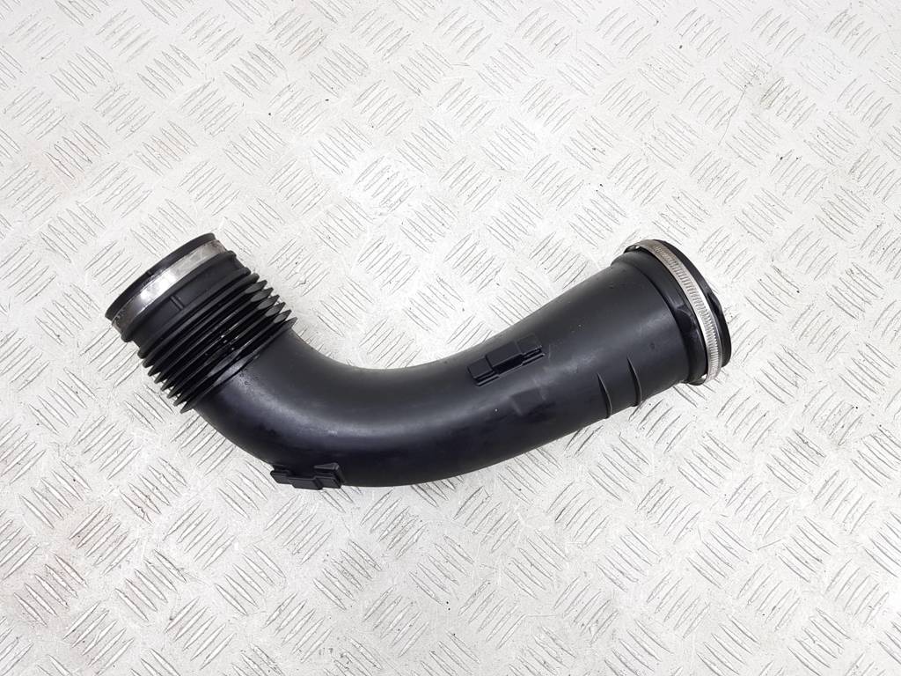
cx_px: 450
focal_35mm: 26
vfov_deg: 53.1
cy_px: 338
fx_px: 677
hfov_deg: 67.3
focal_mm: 4.2
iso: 64
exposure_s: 1/50
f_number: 1.7
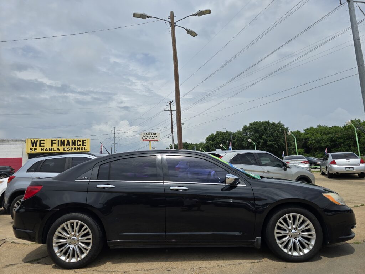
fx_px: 243
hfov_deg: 73.9
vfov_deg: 58.9
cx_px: 182
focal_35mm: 23
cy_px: 137
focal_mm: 6.3
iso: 12
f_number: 1.7
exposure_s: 1/1751
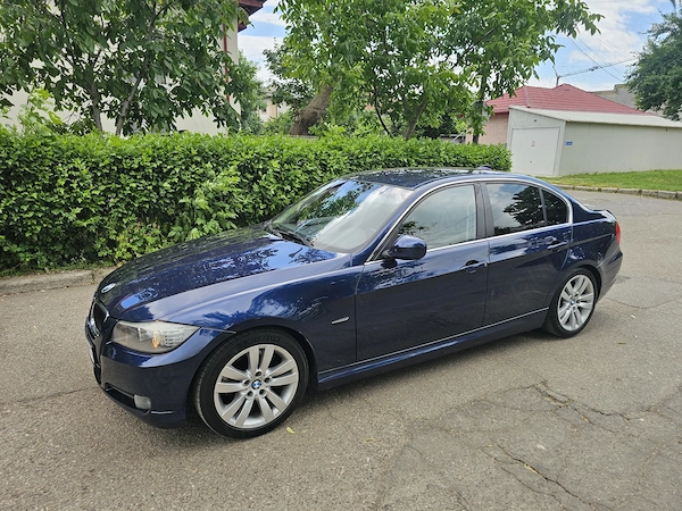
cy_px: 256
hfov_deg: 73.9
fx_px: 453
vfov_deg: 58.9
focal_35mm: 23
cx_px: 341
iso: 10
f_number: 1.7
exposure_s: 1/222
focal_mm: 6.3
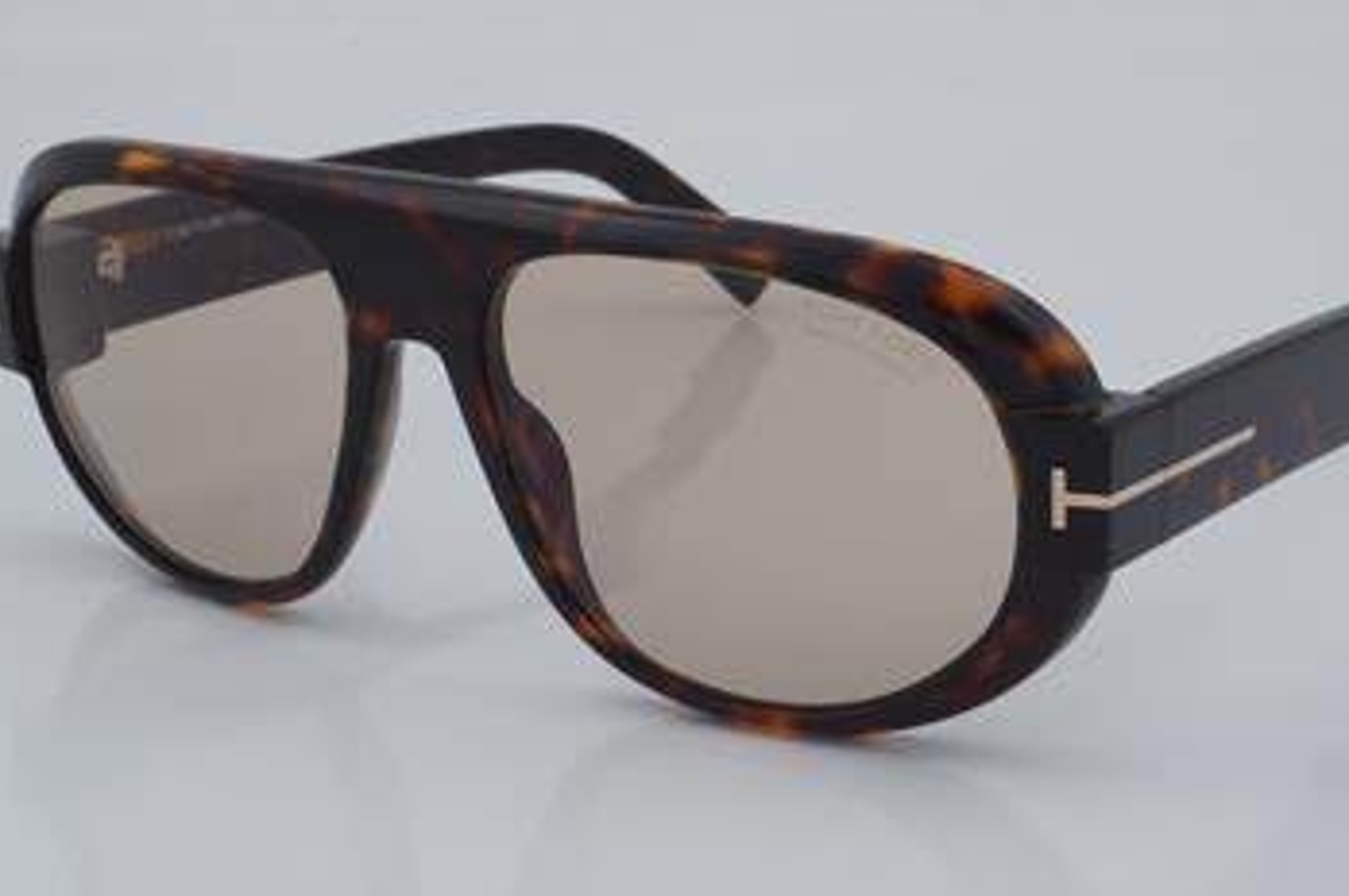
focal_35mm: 86
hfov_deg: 23.7
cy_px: 436
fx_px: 3220
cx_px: 731
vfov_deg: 15.9
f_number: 32
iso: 100
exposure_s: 1/4
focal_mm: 50
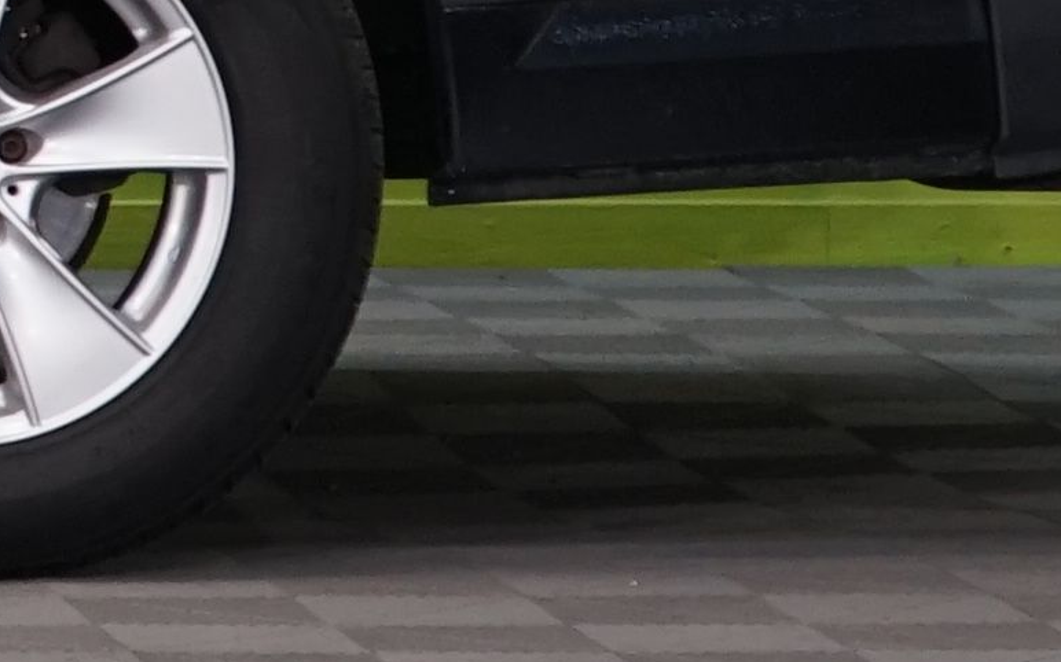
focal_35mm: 420
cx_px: -2324
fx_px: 12141
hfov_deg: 4.7
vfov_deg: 3.1
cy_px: -659
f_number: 5
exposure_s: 1/50
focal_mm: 53
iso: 640
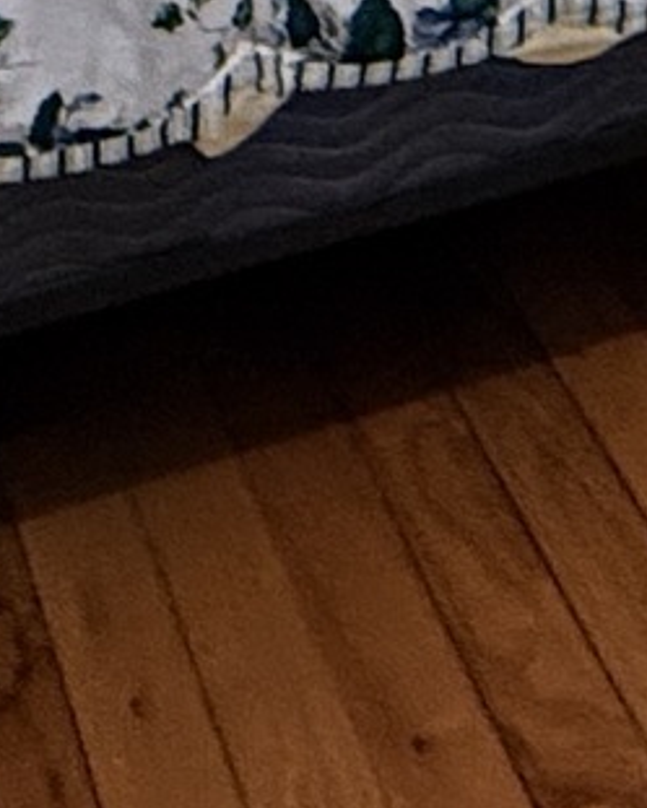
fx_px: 3230
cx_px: 1416
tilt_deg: -3.2
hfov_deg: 10.3
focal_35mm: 135
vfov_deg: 10.9
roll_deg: +0.6
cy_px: -1395
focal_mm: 2.22
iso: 200
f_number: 2.2
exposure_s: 1/60
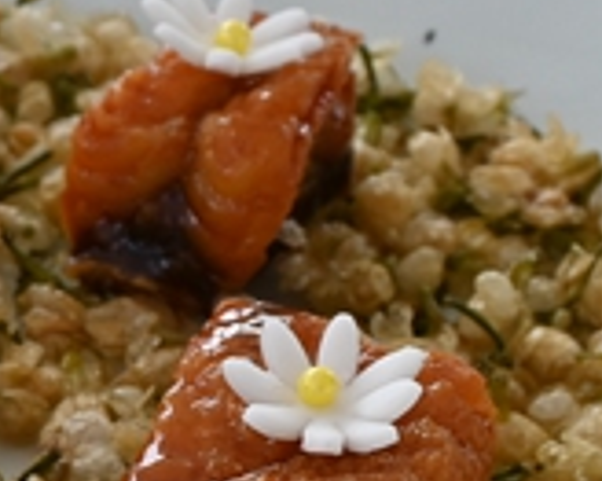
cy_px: 415
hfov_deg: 9.8
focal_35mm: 186
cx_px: -527
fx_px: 3321
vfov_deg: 8.3
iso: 200
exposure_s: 1/250
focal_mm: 25
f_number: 5.6
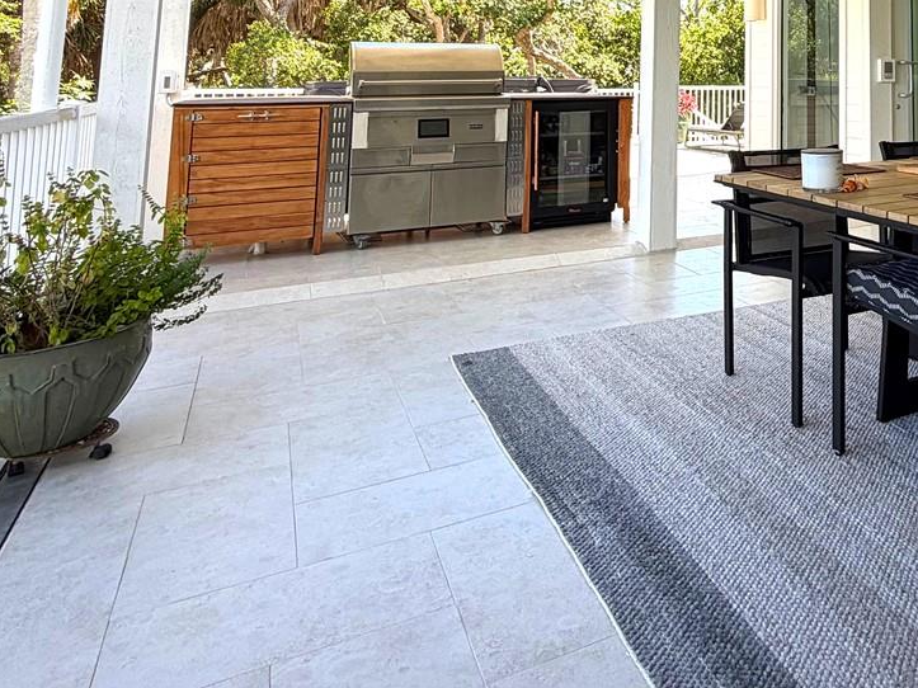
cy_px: -11
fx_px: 822
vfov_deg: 39.6
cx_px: 808
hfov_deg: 52.1
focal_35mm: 31
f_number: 2.2
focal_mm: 2.2
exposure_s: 1/228
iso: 40
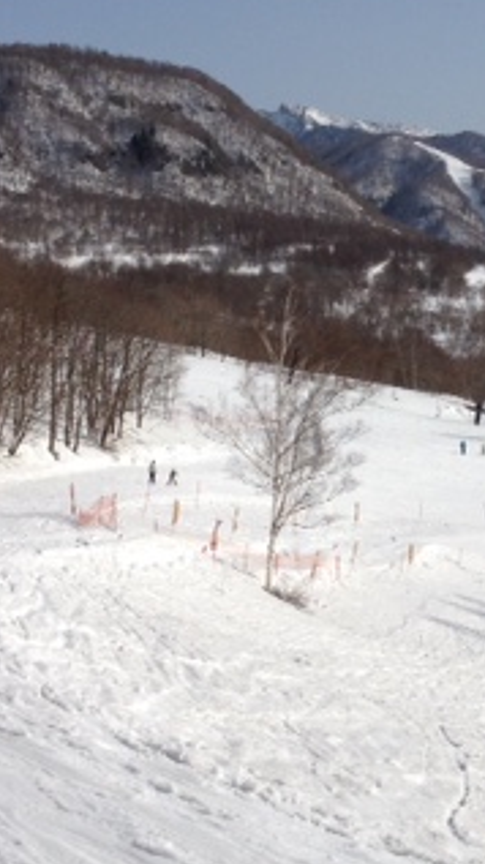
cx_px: 319
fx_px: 1763
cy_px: 308
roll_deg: +1.0
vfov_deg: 27.4
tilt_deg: -0.9
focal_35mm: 77
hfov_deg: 15.6
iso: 50
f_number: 2.4
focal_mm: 4.28
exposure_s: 1/4608
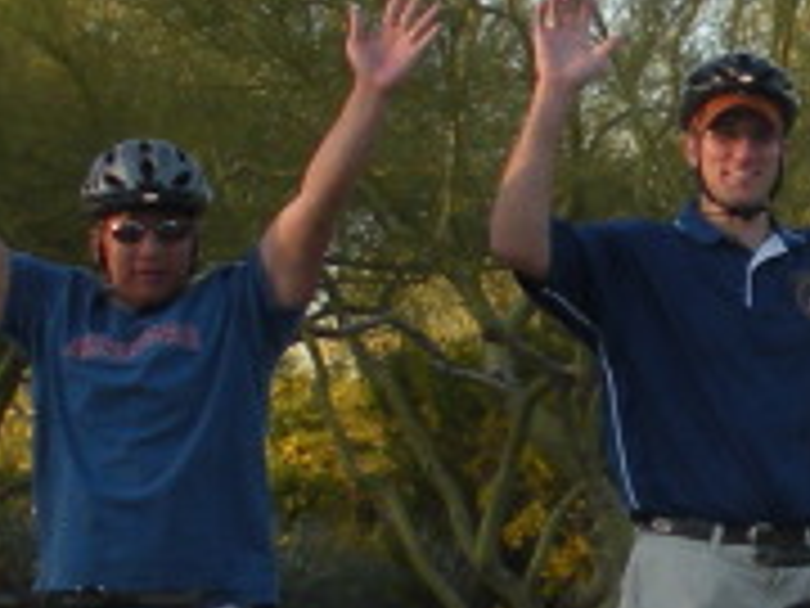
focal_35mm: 205
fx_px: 4797
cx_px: 1328
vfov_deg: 7.2
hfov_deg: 9.3
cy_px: 464
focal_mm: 6.3
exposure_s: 1/153
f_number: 3.5
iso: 88
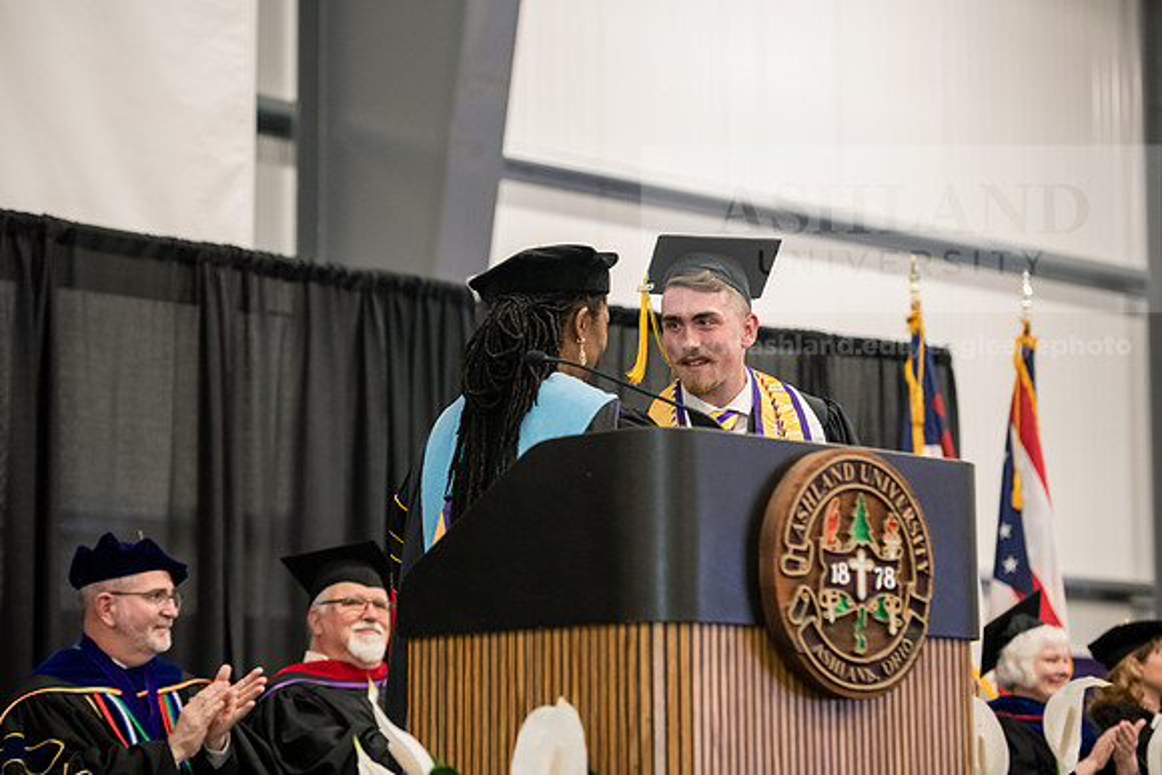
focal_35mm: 100
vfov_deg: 13.7
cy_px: 388
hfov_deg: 20.4
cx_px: 581
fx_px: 3228
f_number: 3.5
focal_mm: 100
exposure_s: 1/200
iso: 3200
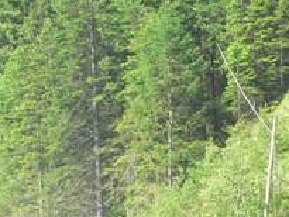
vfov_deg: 5.1
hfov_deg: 6.8
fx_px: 2414
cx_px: -56
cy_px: 386
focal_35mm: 289
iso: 80
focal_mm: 12.3
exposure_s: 1/160
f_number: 4
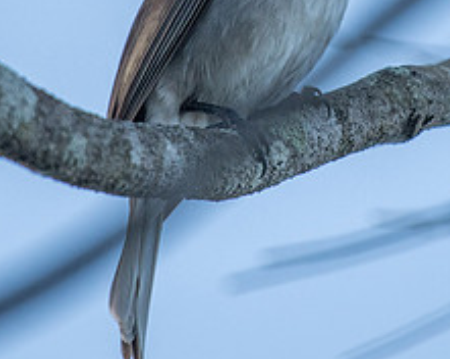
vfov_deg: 0.9
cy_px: 13
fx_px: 23984
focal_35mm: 1804
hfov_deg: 1.1
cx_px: 265
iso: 720
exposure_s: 1/1250
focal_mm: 500
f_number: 5.6
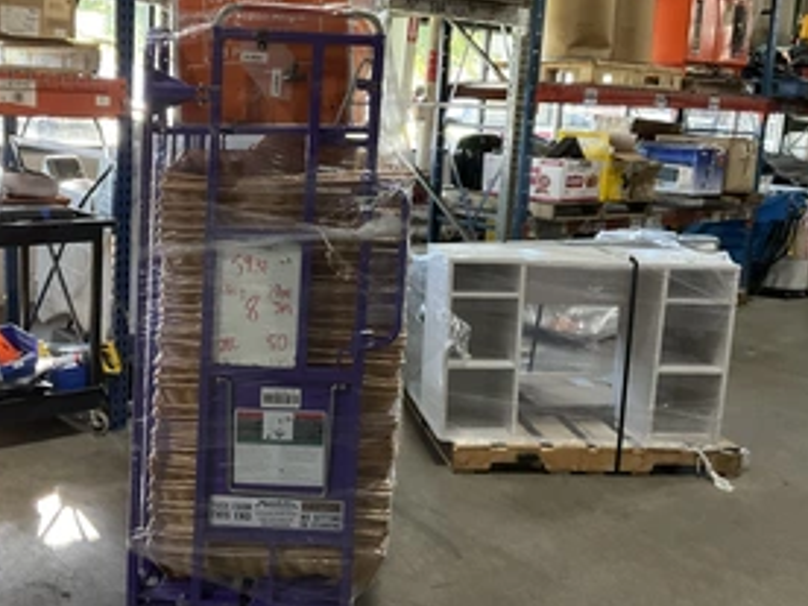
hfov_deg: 44.5
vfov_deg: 34.3
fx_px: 980
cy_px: 261
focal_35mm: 42
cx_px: 307
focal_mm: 3
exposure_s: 1/40
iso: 200
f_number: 1.8
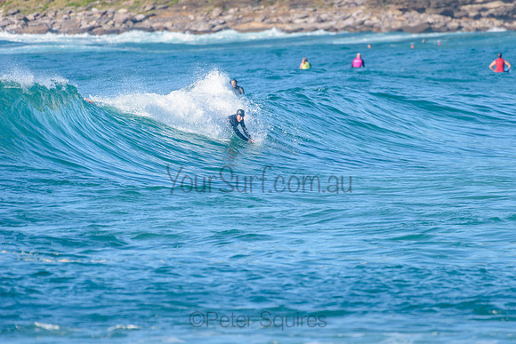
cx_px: 316
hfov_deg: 3.4
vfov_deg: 2.2
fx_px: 8785
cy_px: 143
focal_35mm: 613
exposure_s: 1/2000
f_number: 5.6
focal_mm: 500
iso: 280
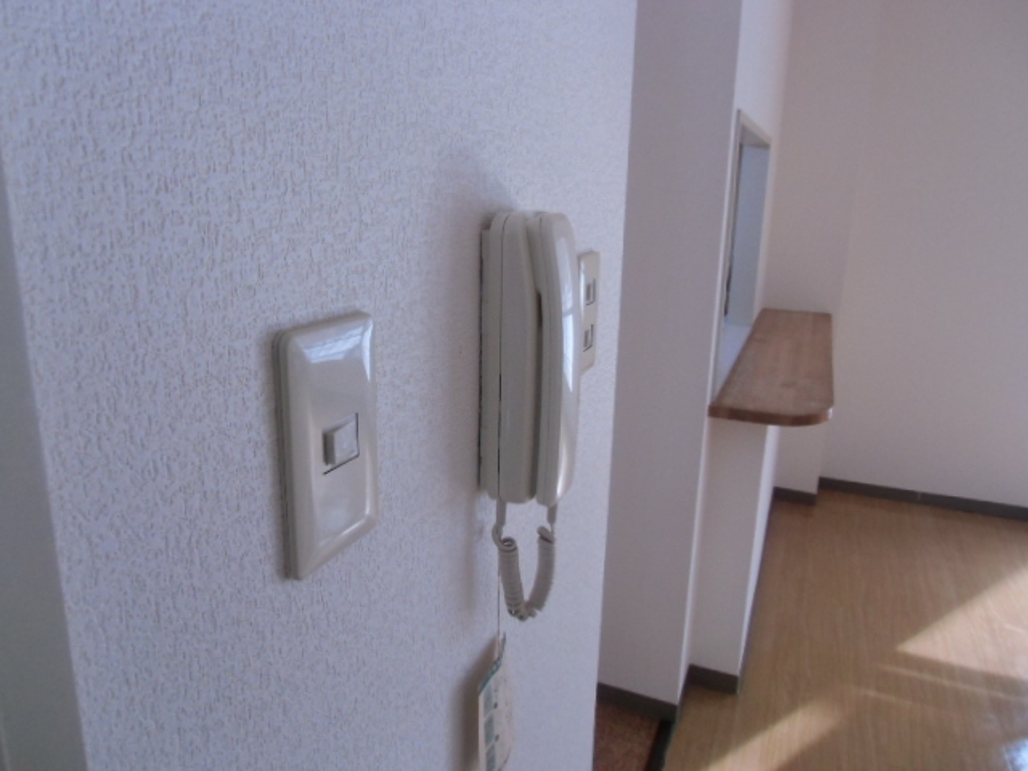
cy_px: 386
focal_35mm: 24
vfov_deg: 56.8
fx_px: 713
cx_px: 514
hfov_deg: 71.6
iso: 400
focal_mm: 4.24
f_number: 3
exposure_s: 1/100
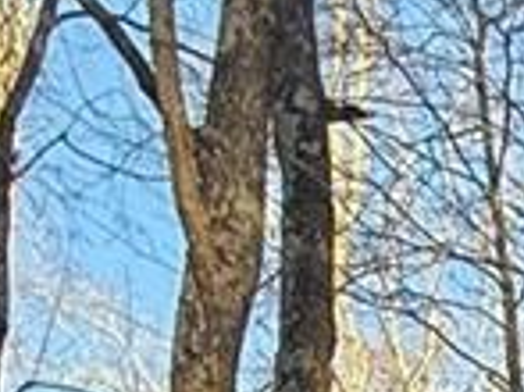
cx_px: 1230
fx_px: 2208
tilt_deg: +7.1
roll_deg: -0.7
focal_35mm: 146
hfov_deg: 11.4
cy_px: 1493
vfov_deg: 7.6
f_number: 2.2
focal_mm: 2.22
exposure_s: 1/156
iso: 50
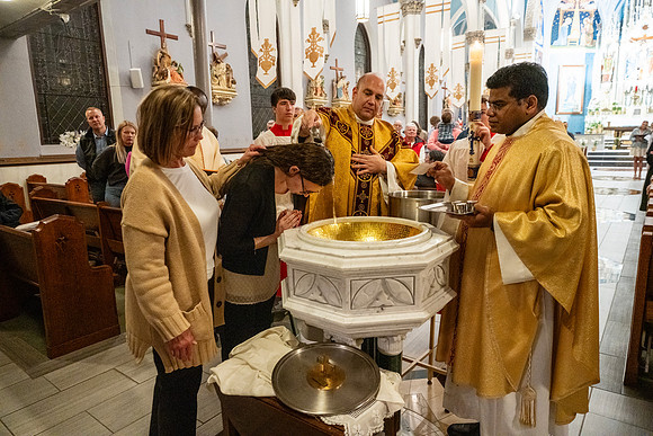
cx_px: 326
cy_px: 218
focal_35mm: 24
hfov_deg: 73.7
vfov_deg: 53.2
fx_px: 435
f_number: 4.5
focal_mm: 24
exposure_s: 1/60
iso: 5000
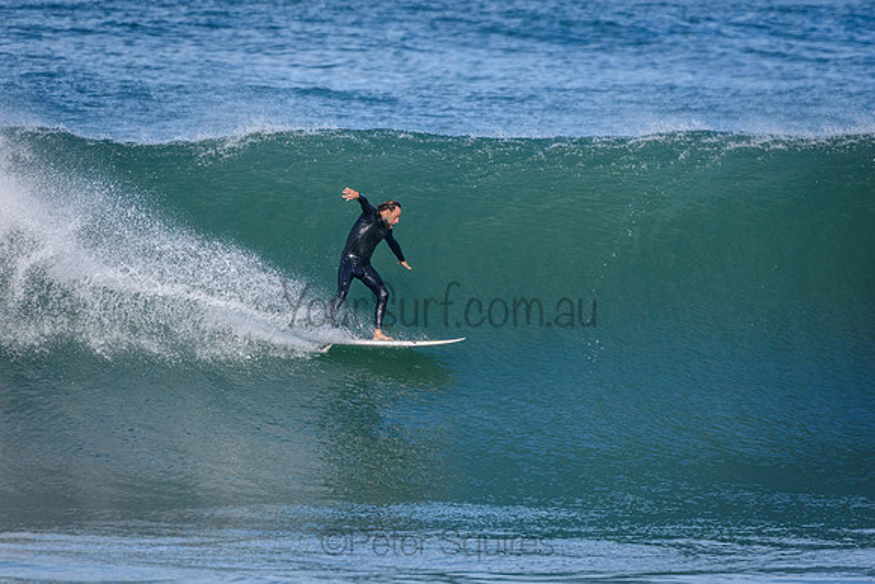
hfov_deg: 3.1
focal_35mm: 660
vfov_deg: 2.1
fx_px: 16045
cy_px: 292
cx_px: 438
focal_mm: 440
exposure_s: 1/2000
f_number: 5.6
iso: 500
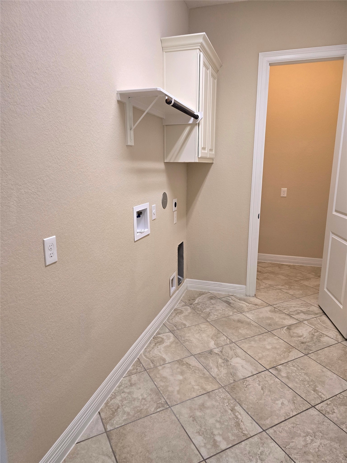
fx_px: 307
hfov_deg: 58.9
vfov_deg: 73.9
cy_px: 232
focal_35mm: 23
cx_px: 174
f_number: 1.7
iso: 200
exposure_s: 1/120
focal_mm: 6.3
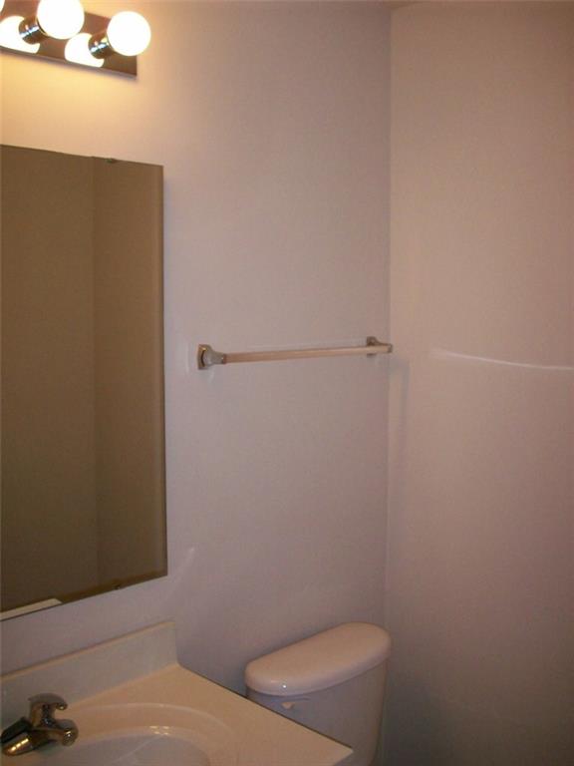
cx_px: 287
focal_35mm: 37
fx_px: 818
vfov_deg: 50.1
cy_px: 383
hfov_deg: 38.7
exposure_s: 1/64
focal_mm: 6.2
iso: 160
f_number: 2.8
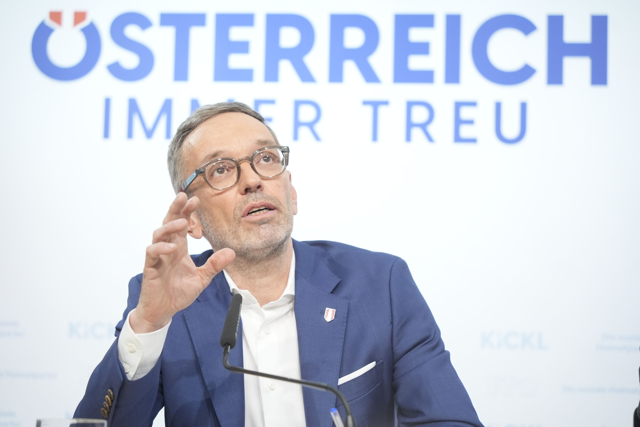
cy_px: 214
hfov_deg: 22.9
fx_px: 1582
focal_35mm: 89
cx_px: 320
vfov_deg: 15.4
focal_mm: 89
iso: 1250
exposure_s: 1/400
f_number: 4.5
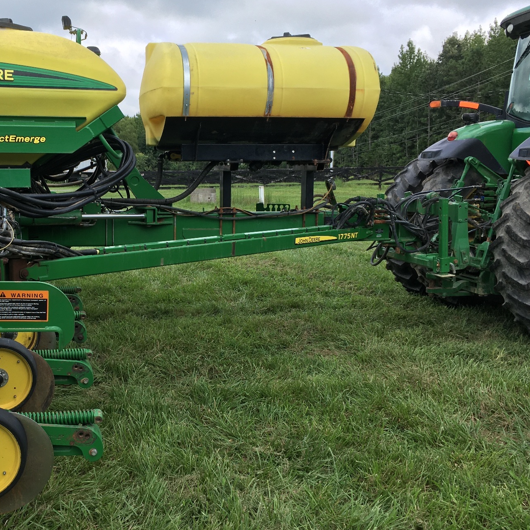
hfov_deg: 41.1
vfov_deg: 41.9
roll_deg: +1.0
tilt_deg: -7.6
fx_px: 693
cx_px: 160
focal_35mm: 40
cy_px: 274
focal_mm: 4.15
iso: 25
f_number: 2.2
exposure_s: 1/793
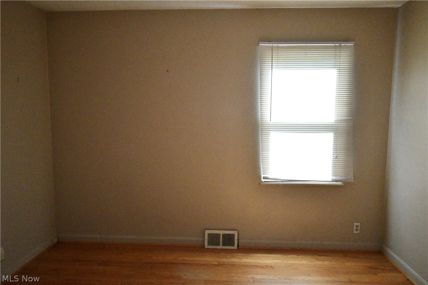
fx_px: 297
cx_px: 214
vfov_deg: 51.2
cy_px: 142
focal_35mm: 25
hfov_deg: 71.5
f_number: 5.3
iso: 12800
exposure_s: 1/1600
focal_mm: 17
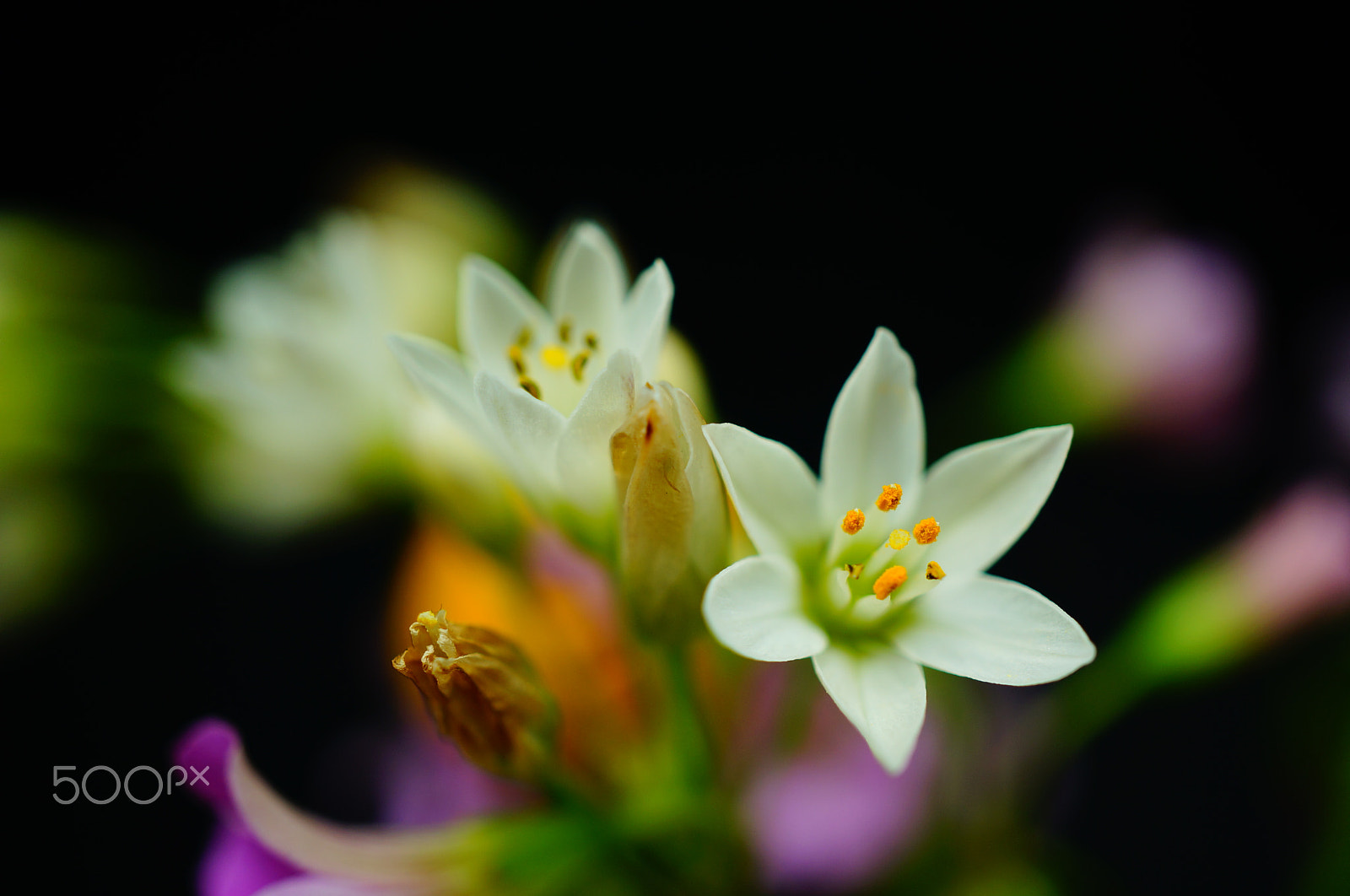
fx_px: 1685
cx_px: 675
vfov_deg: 29.8
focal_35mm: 45
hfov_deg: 43.7
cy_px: 448
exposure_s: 1/250
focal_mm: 30
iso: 100
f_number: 4
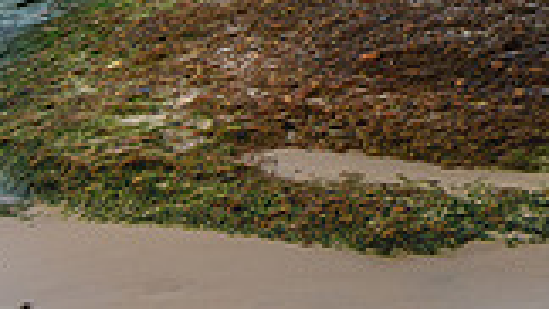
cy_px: -101
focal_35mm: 99
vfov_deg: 11.9
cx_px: 766
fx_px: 1441
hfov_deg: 19.4
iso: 100
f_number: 8
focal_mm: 16
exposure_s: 2
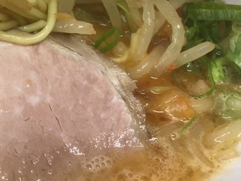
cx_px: -29
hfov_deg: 25.9
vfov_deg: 20.3
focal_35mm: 69
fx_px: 480
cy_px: -22
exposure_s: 1/30
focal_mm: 4.15
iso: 40
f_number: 2.2
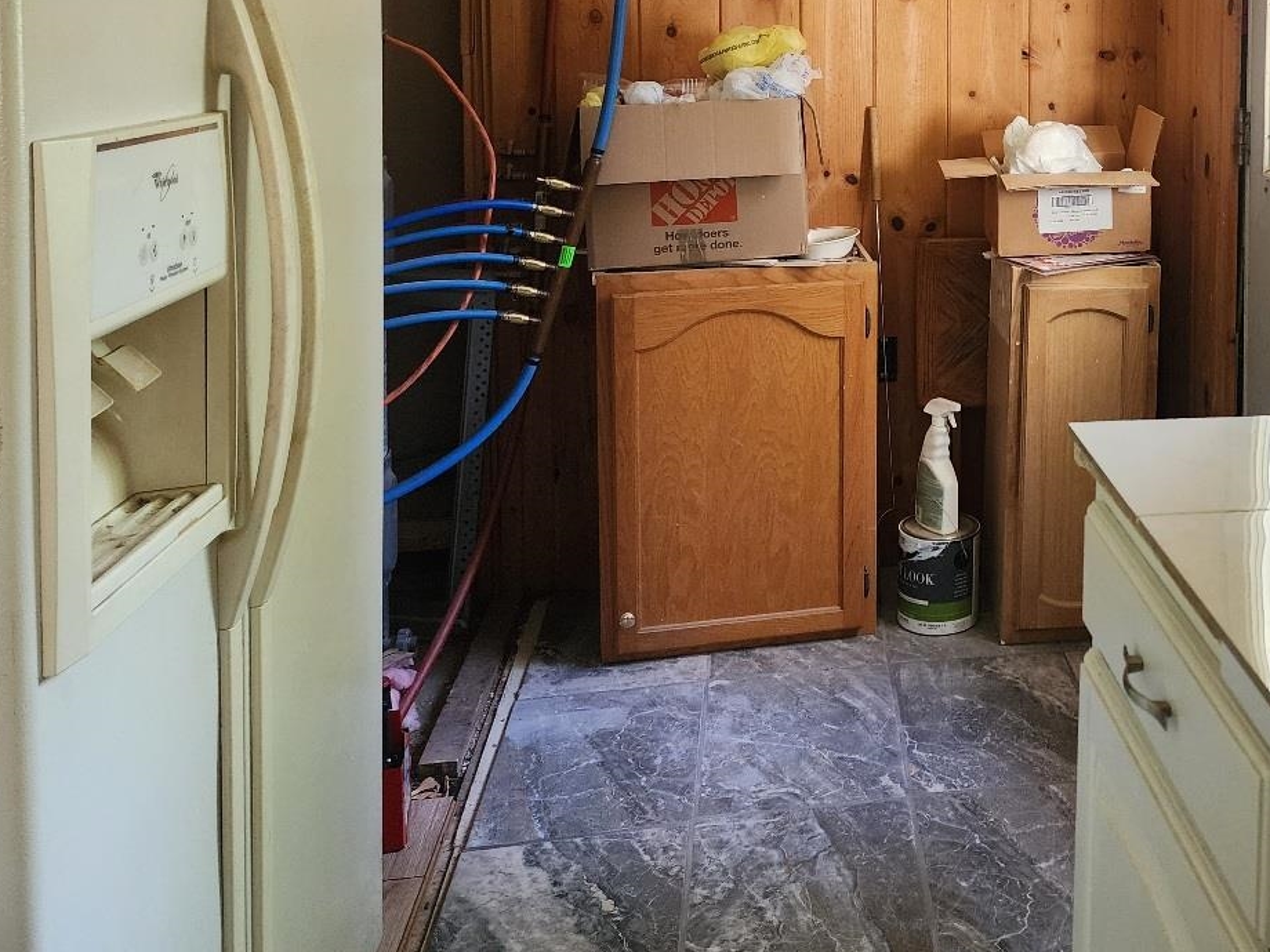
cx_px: 1041
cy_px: 135
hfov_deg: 44.2
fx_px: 1468
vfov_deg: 34.4
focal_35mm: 40
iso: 500
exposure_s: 1/120
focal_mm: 6.4
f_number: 1.8
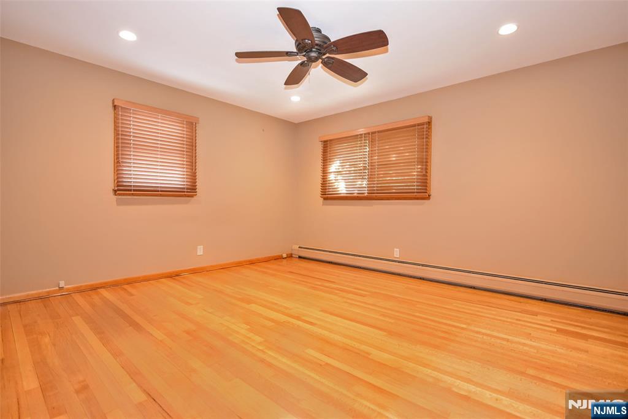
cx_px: 314
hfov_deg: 93.3
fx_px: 297
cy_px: 210
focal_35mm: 17
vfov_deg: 70.5
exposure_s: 1/60
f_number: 2.8
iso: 1400
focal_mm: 17
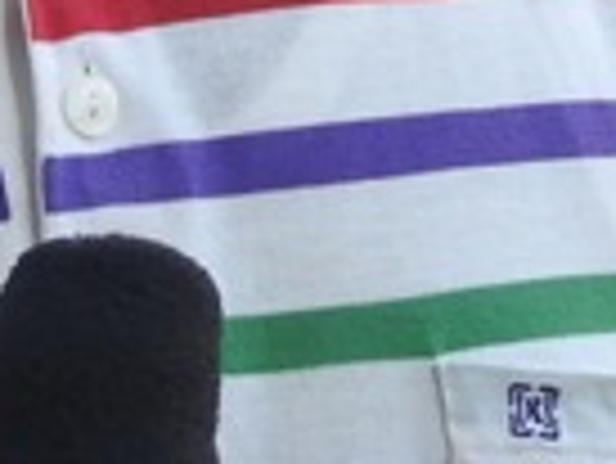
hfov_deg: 7.7
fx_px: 4542
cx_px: 117
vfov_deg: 5.7
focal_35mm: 255
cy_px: -369
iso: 100
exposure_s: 1/30
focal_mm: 6.3
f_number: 3.8
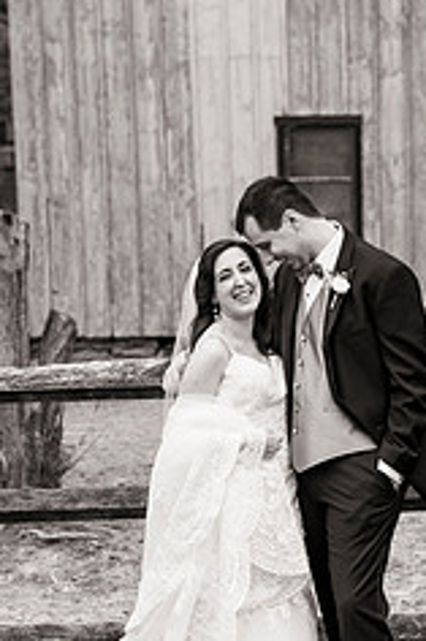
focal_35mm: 126
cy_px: 288
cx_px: 309
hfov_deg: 10.8
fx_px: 2240
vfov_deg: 16.3
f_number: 3.5
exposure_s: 1/4000
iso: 640
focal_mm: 66
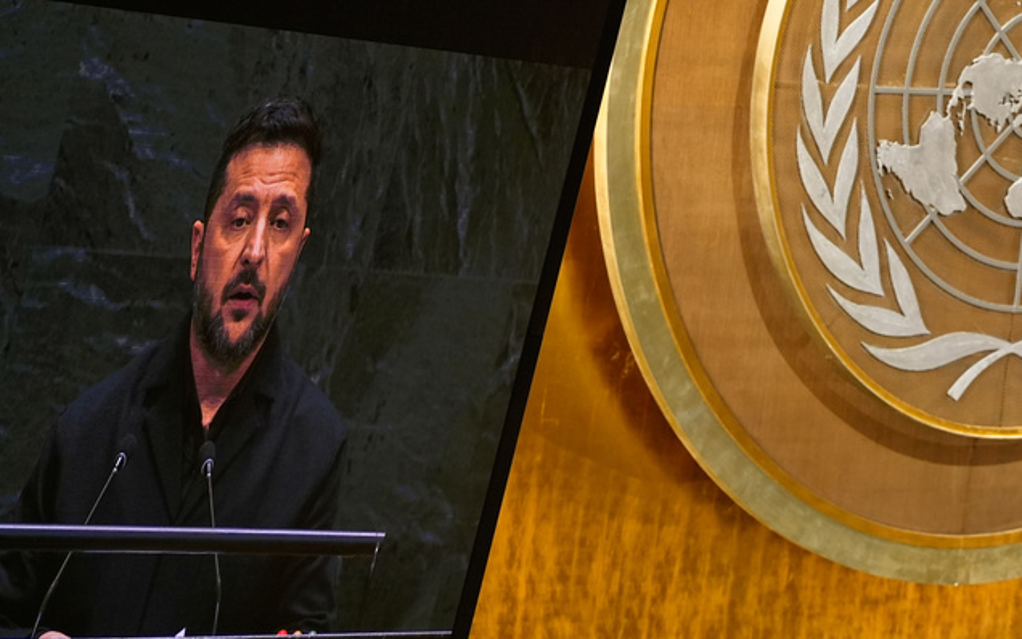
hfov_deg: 9.4
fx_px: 6213
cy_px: 93
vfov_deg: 5.9
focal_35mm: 223
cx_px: 752
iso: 1600
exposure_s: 1/125
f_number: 4
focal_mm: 136
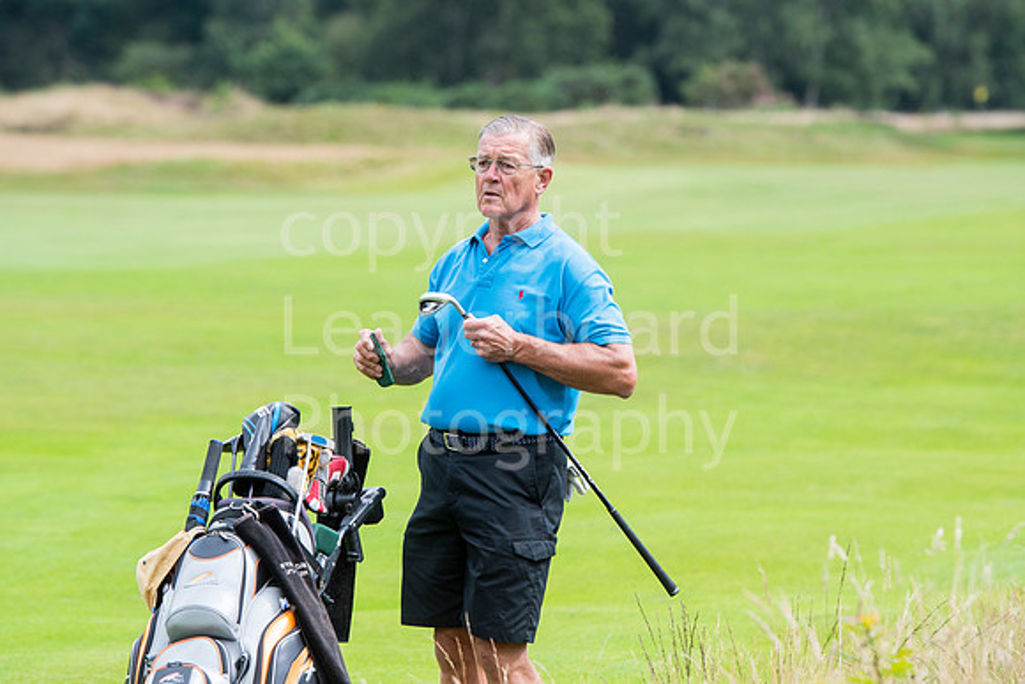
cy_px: 342
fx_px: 7262
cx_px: 512
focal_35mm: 255
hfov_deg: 8.1
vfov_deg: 5.4
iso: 500
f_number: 4.5
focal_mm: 170
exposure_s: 1/1600
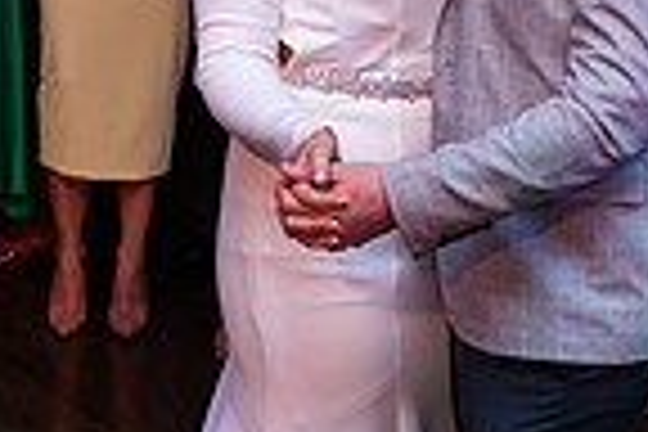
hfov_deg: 13.3
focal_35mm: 153
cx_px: 540
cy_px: -43
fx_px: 2754
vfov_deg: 8.9
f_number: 3.5
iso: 500
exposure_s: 1/160
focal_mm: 38
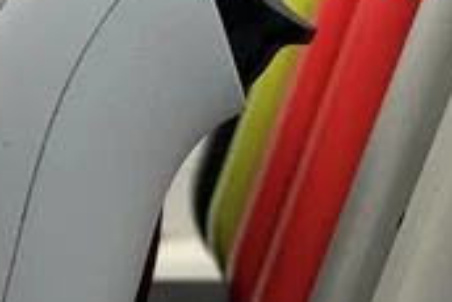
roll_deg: +0.1
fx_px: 1520
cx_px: 4
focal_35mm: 121
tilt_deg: -16.8
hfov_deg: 16.6
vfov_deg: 11.3
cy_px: 235
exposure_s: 1/101
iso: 160
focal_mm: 6.86
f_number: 1.78
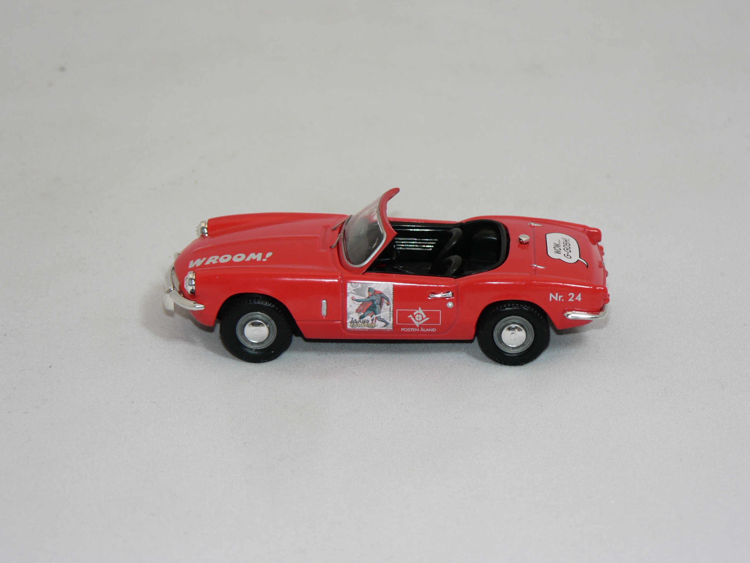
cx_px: 375
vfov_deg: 12.5
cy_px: 282
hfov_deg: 16.6
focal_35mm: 119
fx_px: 2578
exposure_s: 1/60
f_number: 3.2
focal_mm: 19.9
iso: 80
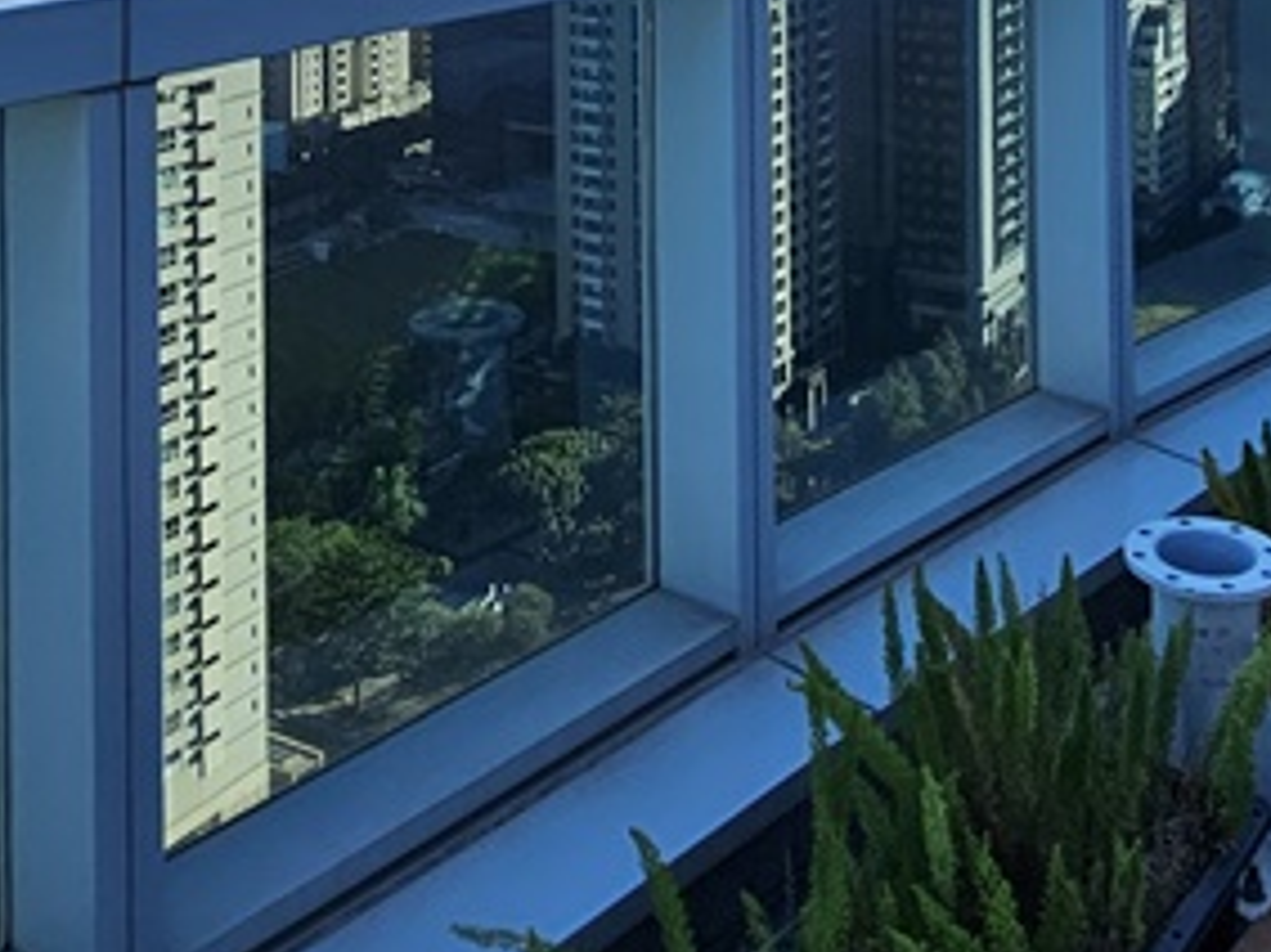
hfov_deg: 41.1
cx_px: 732
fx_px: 1688
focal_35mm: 46
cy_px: -292
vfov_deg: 26.6
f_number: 2.2
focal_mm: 2.2
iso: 50
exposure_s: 1/873
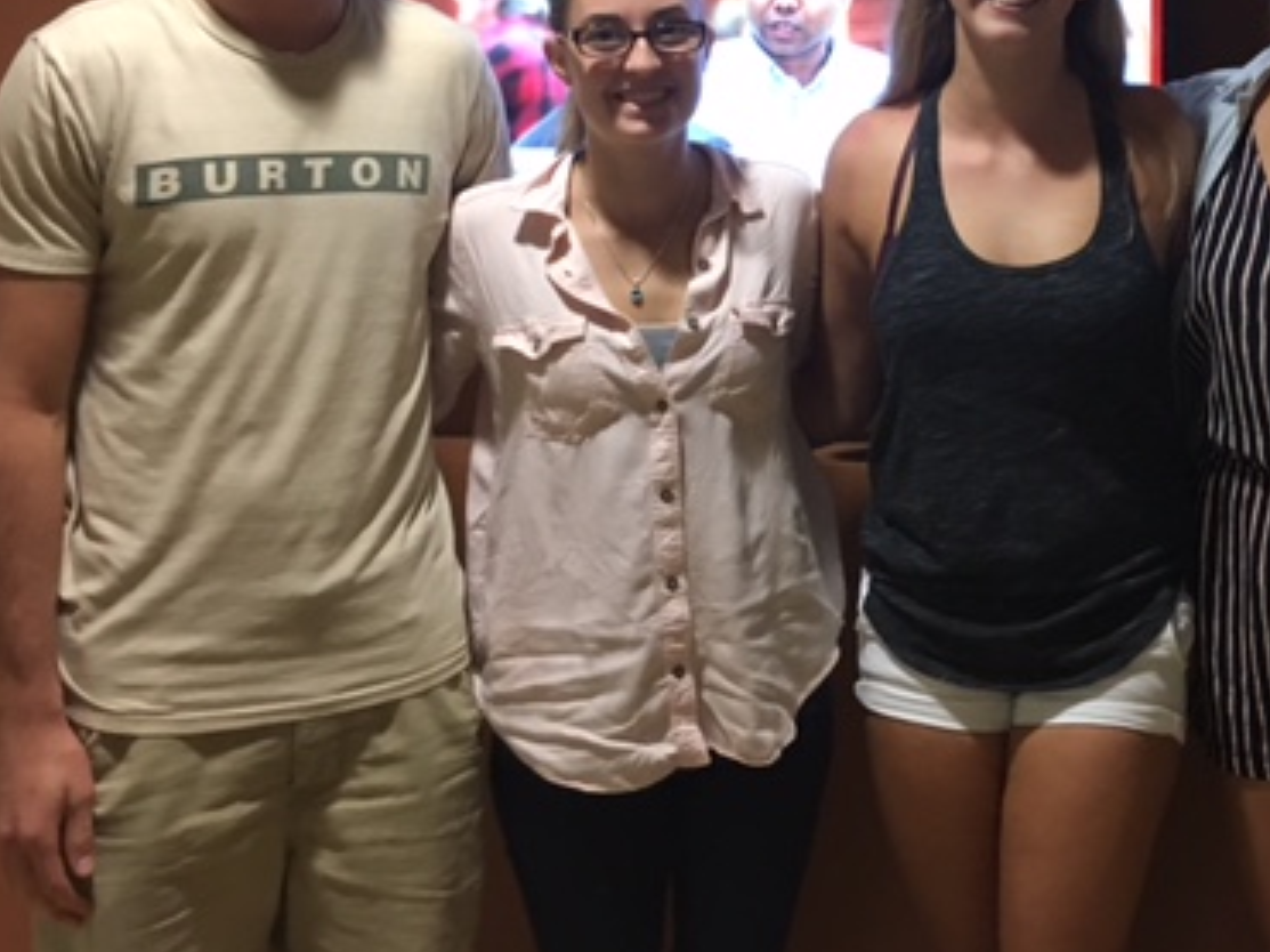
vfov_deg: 28.3
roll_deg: +0.4
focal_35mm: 50
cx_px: 1030
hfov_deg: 36.8
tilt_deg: -4.0
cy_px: 154
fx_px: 1834
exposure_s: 1/24
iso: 200
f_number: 2.2
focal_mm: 4.15
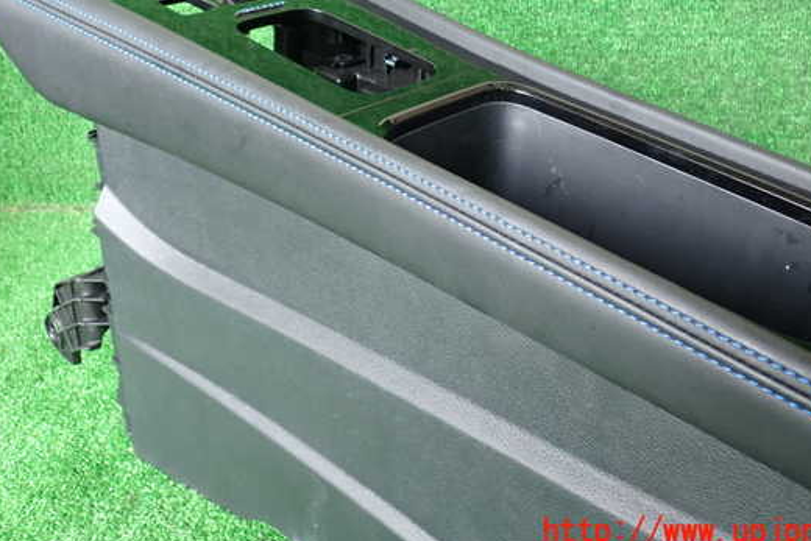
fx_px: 811
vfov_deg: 36.7
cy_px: 201
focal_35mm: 36
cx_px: 427
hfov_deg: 53.1
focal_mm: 5.4
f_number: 2.3
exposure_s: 1/40
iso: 250
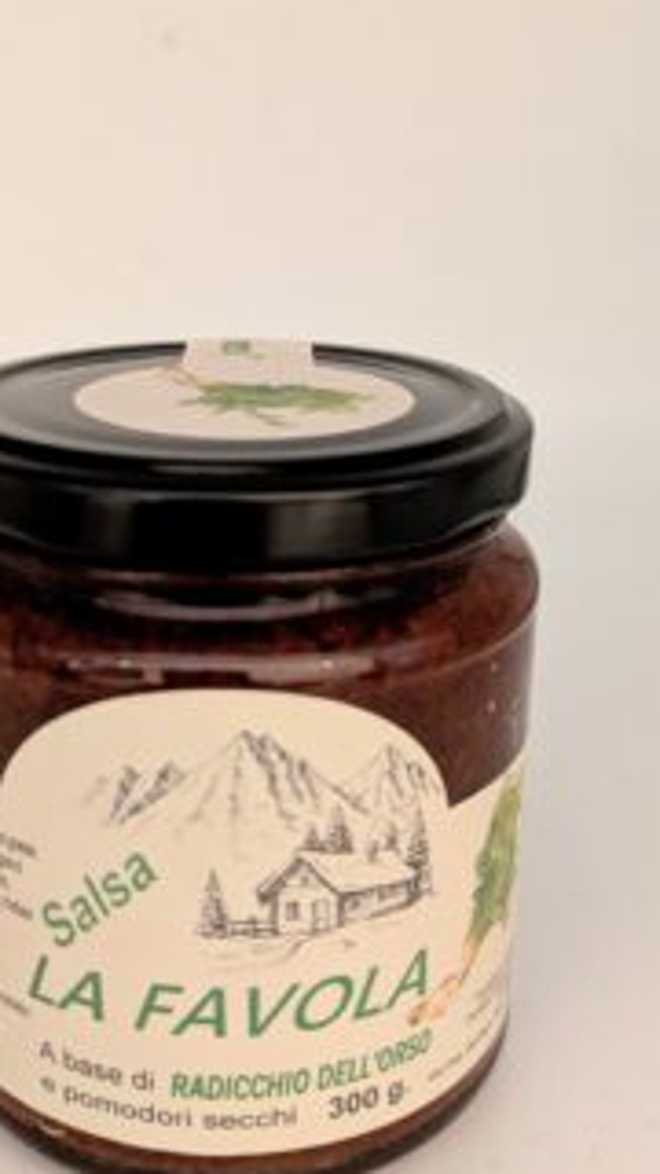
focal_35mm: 34
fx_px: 1058
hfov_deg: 34.5
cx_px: 249
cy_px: 715
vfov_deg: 57.5
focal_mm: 5.43
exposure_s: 1/25
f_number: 1.89
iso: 378
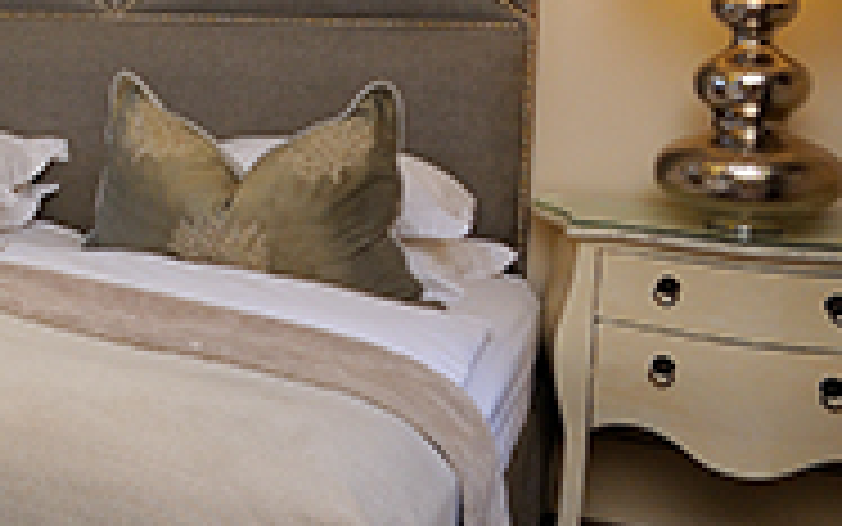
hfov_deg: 23.9
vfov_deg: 21.5
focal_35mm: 59
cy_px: 54
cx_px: -534
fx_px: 1354
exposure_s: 1/15
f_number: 13
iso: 400
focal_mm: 16
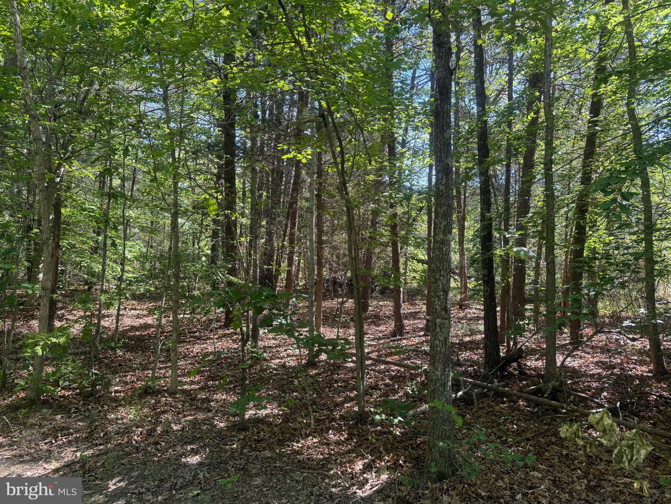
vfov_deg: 56.8
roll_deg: -1.1
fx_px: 465
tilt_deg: +3.2
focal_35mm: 24
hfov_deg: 71.6
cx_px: 336
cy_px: 252
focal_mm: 6.76
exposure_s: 1/355
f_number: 1.78
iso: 100
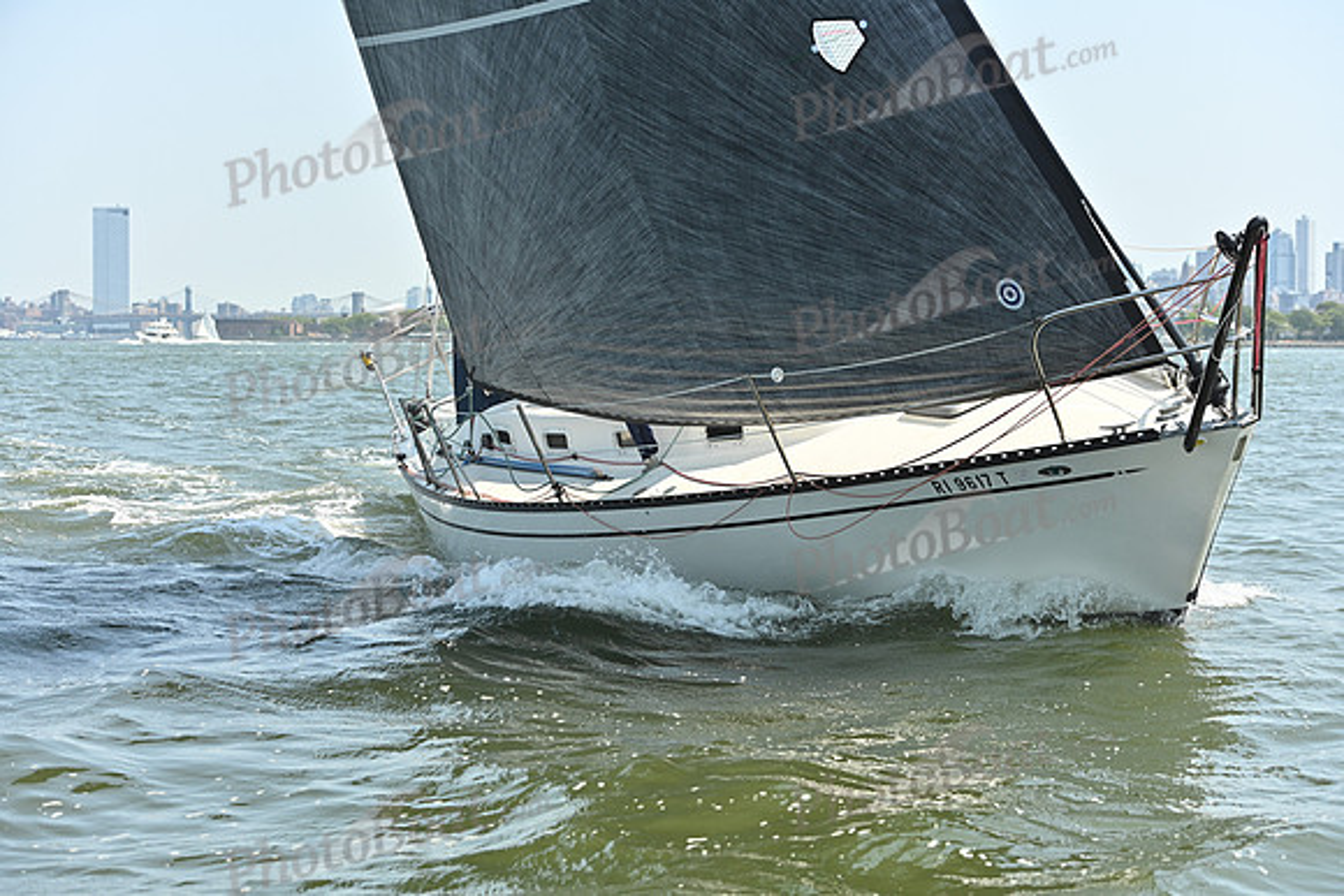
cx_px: 672
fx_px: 2614
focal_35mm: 70
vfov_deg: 19.5
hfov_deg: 28.8
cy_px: 448
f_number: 5.6
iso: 320
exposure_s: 1/1250
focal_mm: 70
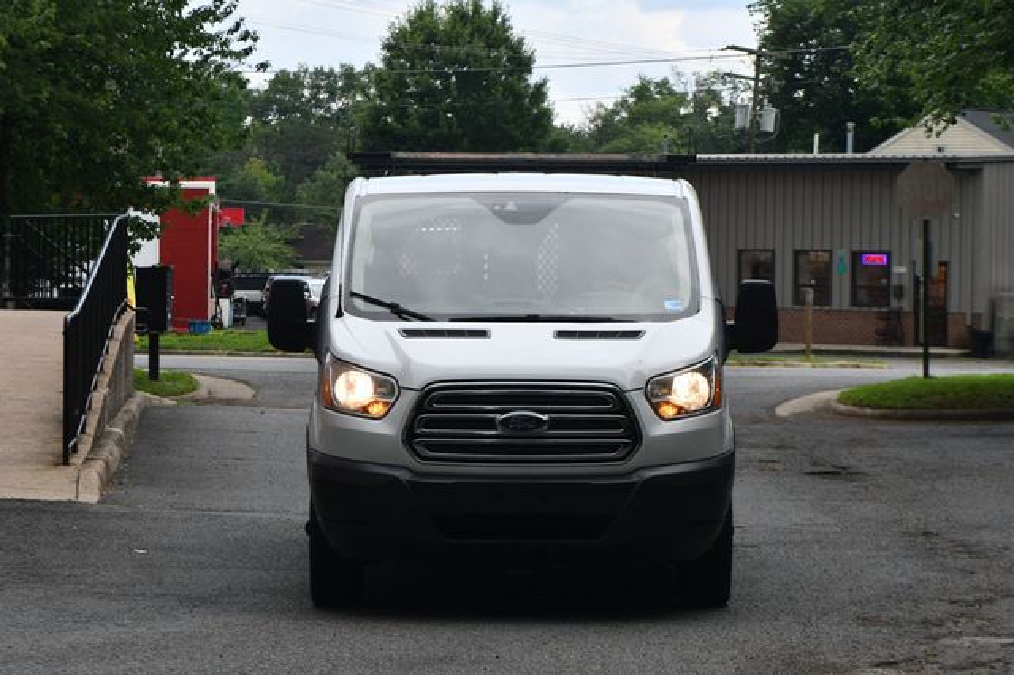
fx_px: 2956
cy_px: 338
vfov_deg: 13.0
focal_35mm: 105
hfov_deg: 19.5
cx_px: 507
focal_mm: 70
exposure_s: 1/250
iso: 200
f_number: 6.3
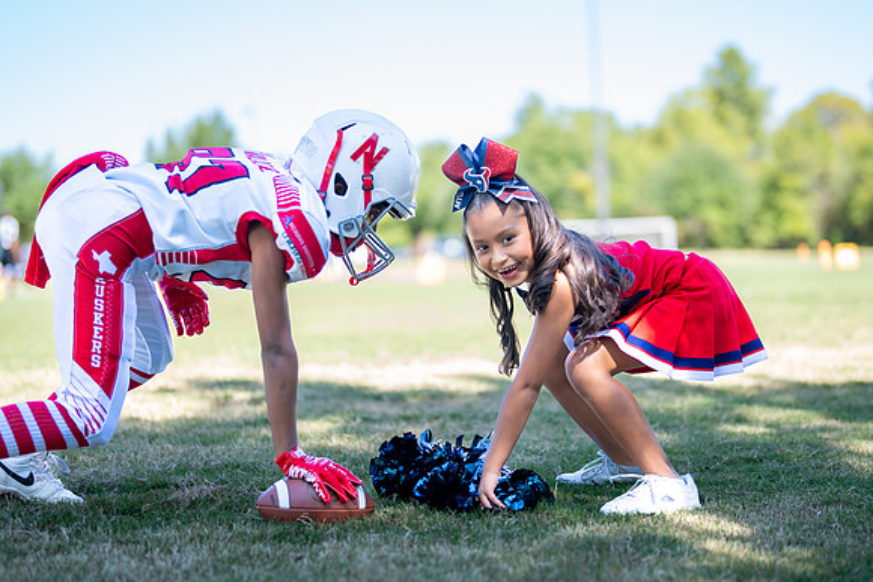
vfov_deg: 19.7
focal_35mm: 69
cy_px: 290
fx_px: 1681
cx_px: 472
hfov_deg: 29.1
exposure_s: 1/1250
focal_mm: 50
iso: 100
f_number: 1.2
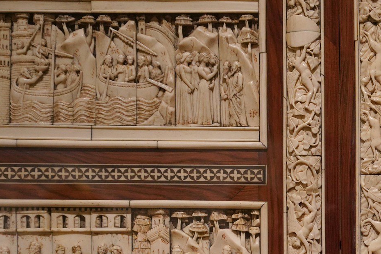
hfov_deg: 23.0
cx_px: 353
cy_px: 249
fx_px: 910
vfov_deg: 15.6
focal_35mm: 86
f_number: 3.5
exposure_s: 1/100
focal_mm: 40
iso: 4000
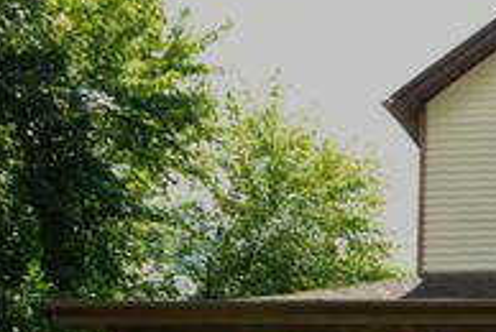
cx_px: 616
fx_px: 1062
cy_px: 303
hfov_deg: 23.7
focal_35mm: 77
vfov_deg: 17.5
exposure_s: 1/250
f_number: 8
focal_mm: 20
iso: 200
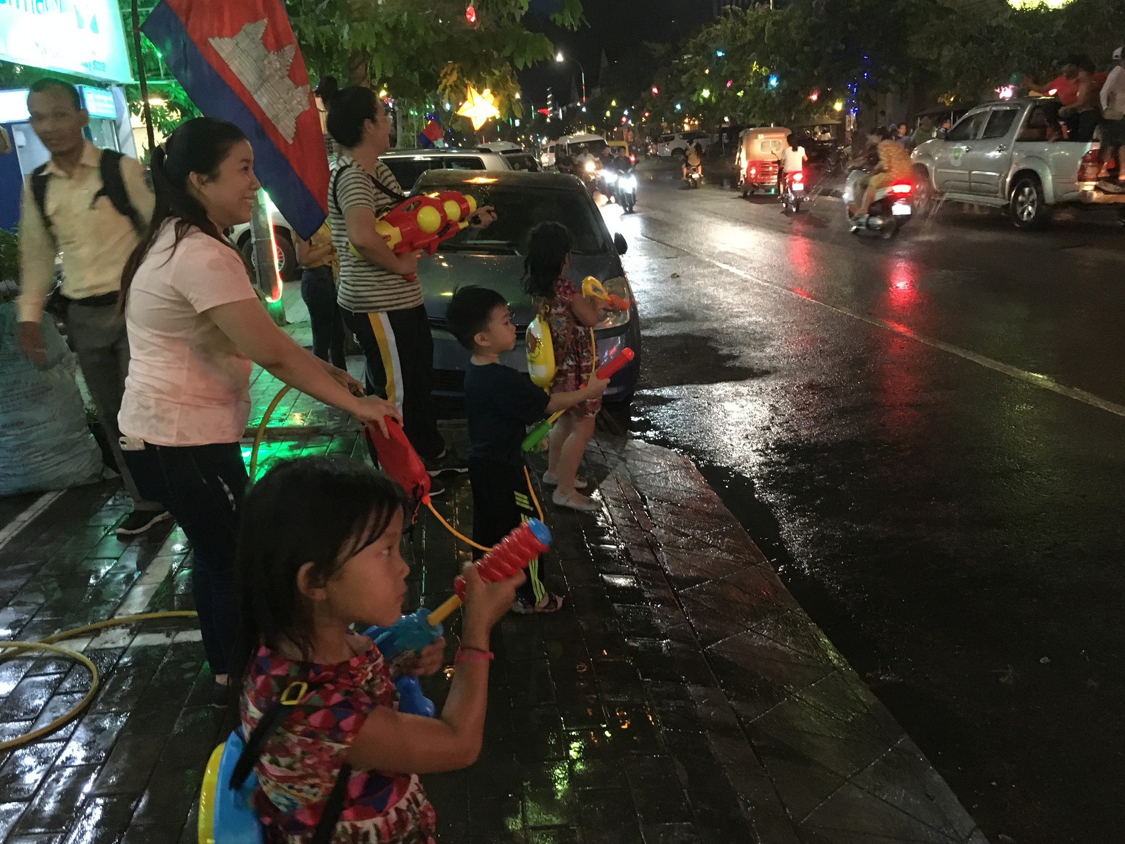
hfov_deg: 60.0
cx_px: 560
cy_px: 433
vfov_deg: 46.8
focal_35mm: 30
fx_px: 975
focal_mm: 4.15
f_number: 2.2
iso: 250
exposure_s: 1/17
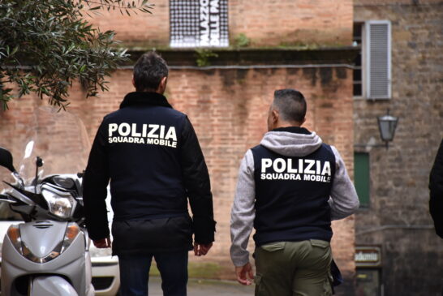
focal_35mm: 210
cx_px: 222
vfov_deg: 6.6
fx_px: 2586
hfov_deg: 9.8
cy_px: 148
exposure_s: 1/100
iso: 800
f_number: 5.6
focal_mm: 140
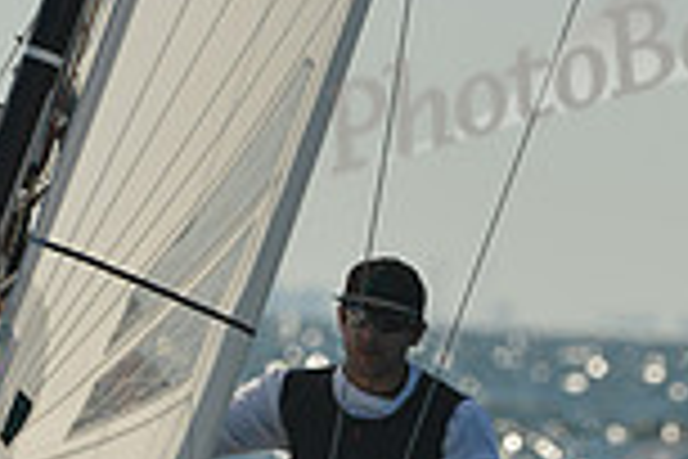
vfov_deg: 1.0
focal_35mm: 1367
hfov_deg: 1.5
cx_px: 94
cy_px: 353
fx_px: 26123
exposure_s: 1/1600
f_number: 8
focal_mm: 360
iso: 320
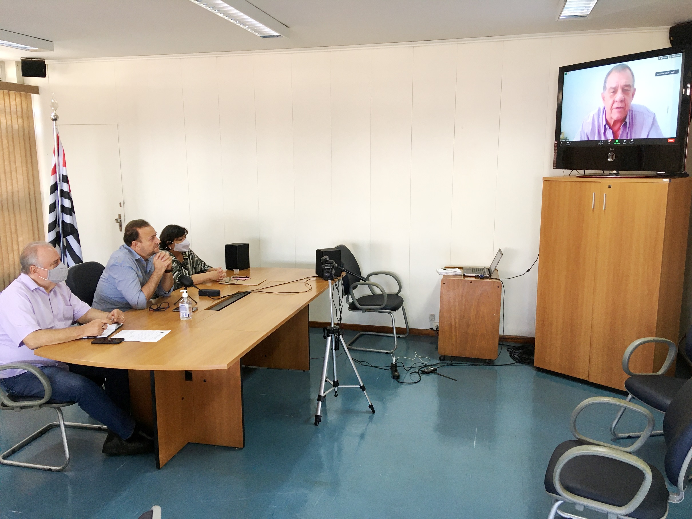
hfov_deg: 61.7
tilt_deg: -10.6
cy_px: 260
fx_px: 580
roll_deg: +1.3
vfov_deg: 48.2
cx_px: 346
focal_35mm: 29
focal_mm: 4.15
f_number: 2.2
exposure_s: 1/30
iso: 64
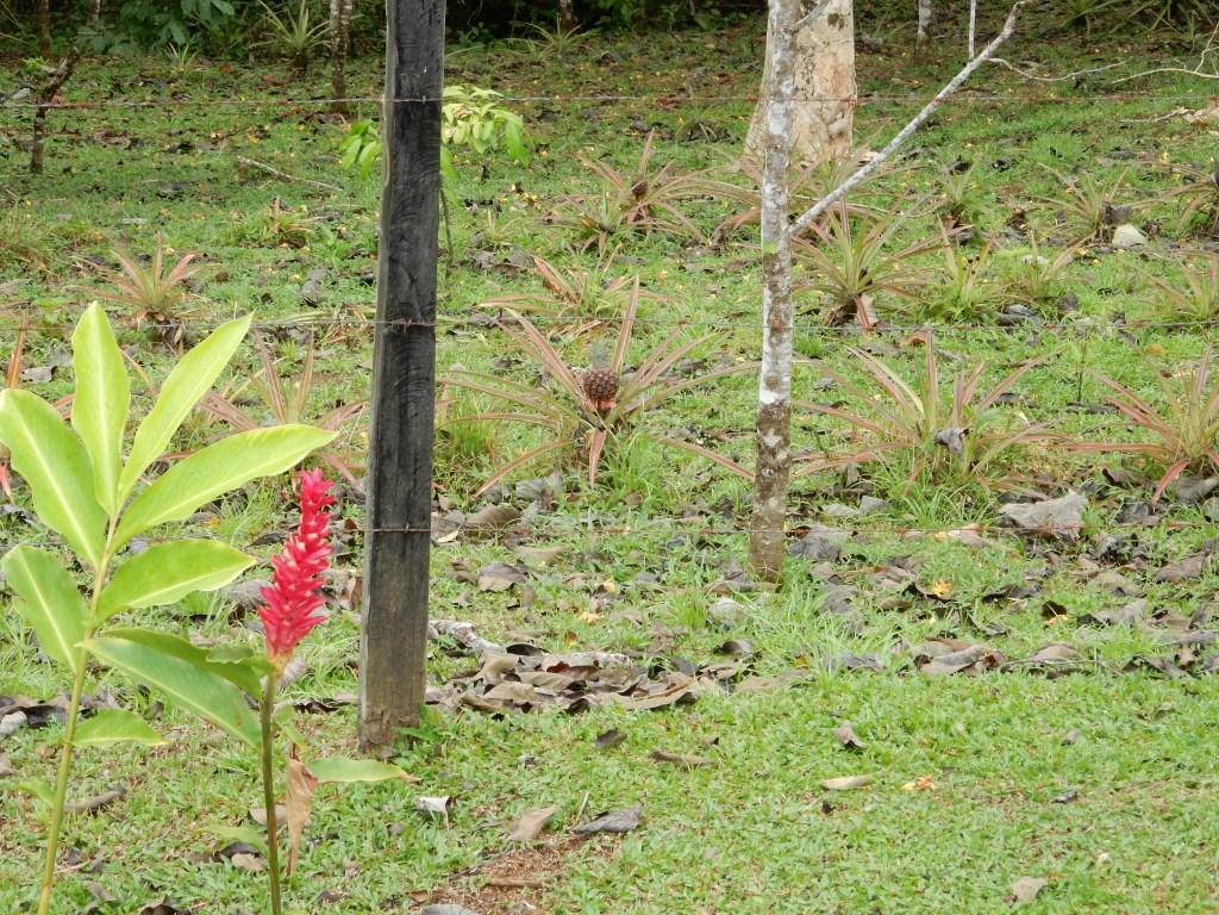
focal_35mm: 117
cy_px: 458
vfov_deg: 12.7
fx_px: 4120
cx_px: 610
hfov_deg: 16.8
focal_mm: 20.9
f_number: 5.6
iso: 160
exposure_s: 1/30
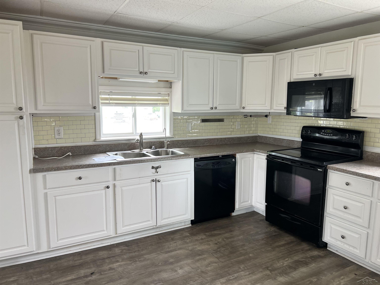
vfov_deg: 53.1
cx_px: 190
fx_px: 285
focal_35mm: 26
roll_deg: -0.1
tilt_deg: -7.3
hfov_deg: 67.3
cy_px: 142
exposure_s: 1/121
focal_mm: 5.7
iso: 100
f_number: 1.5
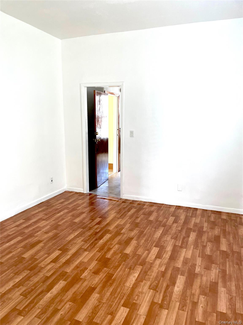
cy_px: 162
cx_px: 122
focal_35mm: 26
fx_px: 243
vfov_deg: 67.3
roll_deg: -0.2
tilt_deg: -9.2
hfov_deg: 53.1
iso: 125
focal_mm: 4.2
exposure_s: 1/104
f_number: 1.6
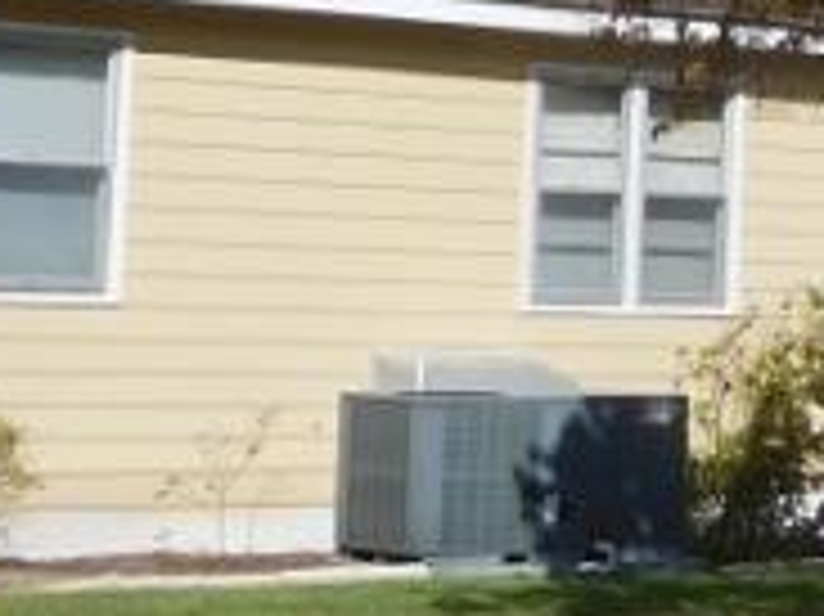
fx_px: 3330
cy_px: -13
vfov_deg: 10.5
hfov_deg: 13.4
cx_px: 1162
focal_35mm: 140
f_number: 6.8
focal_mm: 4.5
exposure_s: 1/500
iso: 125
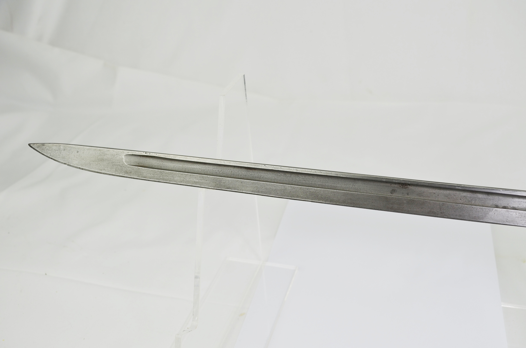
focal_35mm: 39
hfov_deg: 49.6
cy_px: 174
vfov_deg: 34.1
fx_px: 569
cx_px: 263
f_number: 6.3
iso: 200
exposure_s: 1/160
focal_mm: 26
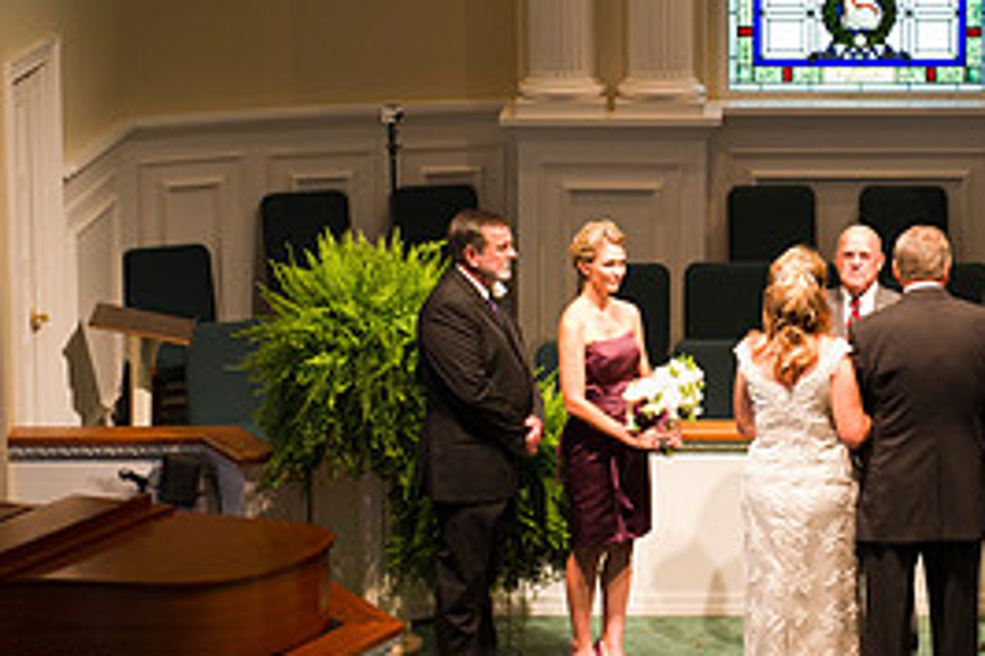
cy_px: 141
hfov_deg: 15.1
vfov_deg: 10.1
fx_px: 3691
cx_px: 829
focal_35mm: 135
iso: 1600
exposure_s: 1/50
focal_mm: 62
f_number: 2.8
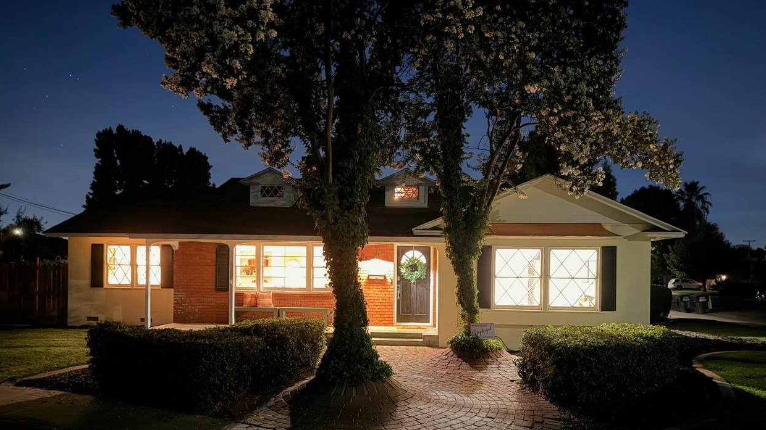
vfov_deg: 42.4
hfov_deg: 69.9
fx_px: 548
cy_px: 279
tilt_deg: +0.2
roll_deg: -0.7
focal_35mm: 27
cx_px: 394
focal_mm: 6.76
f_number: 1.78
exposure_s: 1/2
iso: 1250
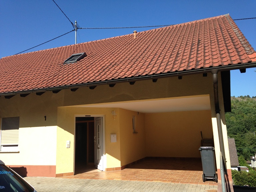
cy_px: 96
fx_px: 244
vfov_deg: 42.9
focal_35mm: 33
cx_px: 128
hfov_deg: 55.4
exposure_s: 1/1085
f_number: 2.4
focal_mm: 4.13
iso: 50
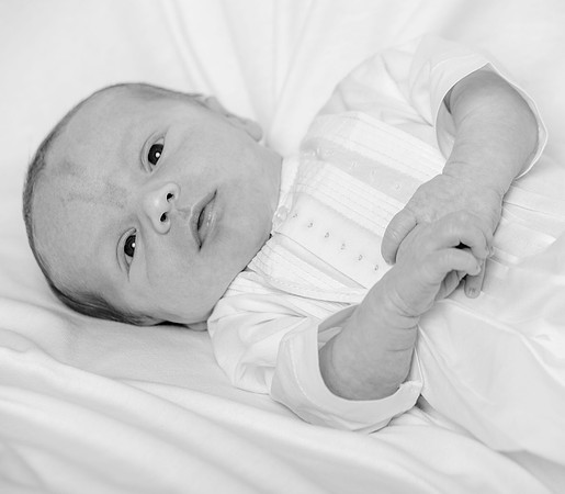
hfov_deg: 7.8
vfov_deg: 6.8
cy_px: 246
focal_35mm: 239
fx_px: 4143
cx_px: 296
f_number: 6.3
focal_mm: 200
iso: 200
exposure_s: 1/160
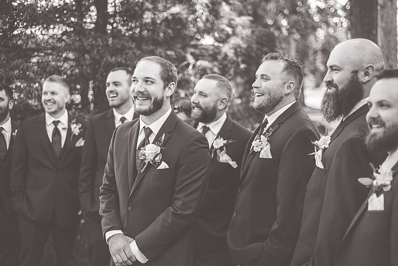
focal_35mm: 50
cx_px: 199
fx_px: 553
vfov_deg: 27.0
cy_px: 133
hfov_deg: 39.6
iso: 400
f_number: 2
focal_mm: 50
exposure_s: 1/1000
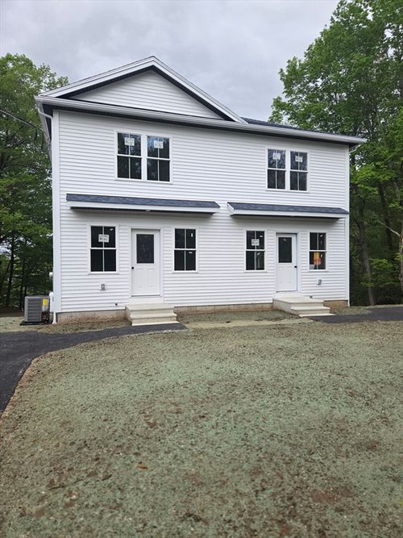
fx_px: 357
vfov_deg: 73.9
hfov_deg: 58.9
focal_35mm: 23
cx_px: 202
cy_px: 269
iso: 160
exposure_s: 1/2000
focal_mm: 5.4
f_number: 1.8
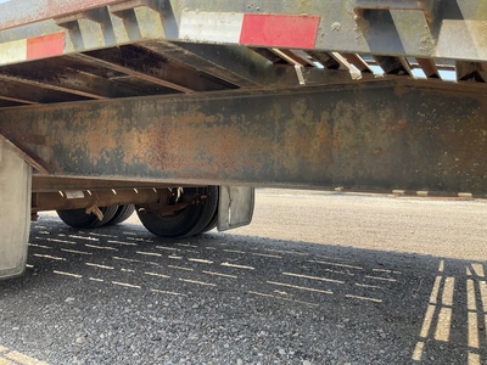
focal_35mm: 29
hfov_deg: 61.7
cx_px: 244
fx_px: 408
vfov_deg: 48.2
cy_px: 182
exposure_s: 1/255
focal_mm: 3
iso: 25
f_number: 1.8
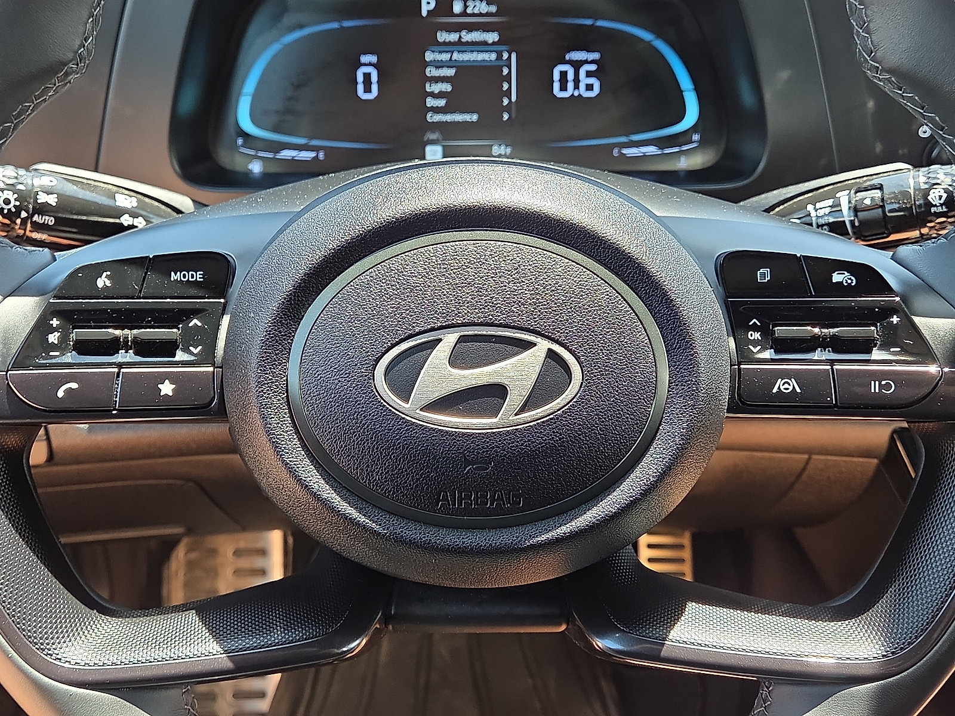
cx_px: 478
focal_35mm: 39
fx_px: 1076
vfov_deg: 36.8
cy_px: 358
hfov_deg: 47.9
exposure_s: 1/119
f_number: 1.8
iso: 47
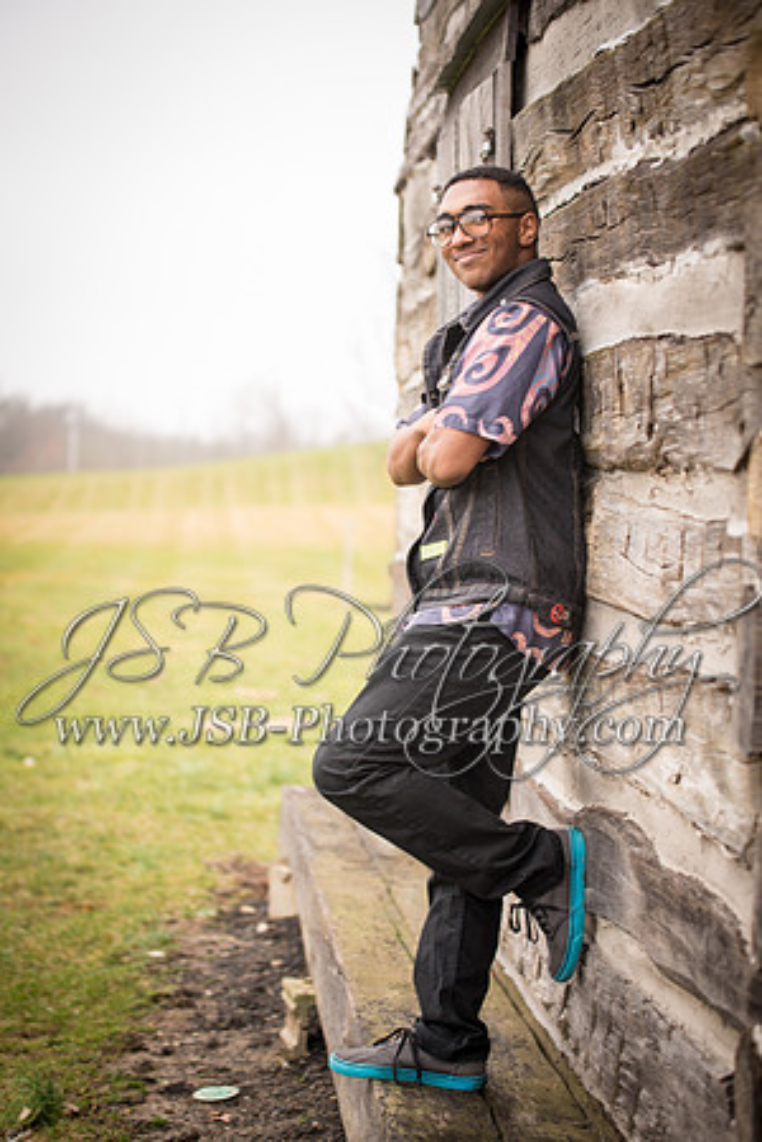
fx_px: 2222
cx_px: 381
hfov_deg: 19.5
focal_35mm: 70
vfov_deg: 28.8
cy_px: 571
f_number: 2.8
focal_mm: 70
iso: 200
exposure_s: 1/60
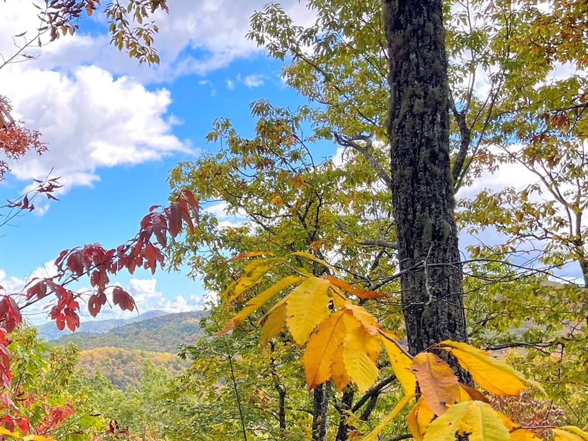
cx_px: 135
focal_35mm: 51
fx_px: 866
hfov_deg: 36.5
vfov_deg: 27.6
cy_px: 388
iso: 32
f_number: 1.6
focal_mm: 5.1
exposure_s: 1/692
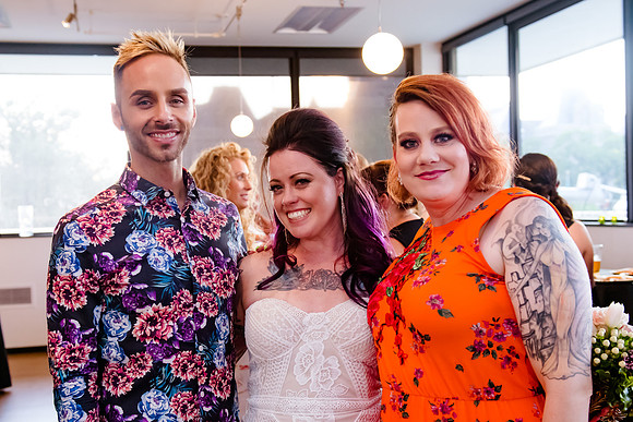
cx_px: 292
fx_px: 864
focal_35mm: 49
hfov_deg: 40.2
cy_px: 230
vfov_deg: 27.5
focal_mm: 35
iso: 3200
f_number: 4
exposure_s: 1/200
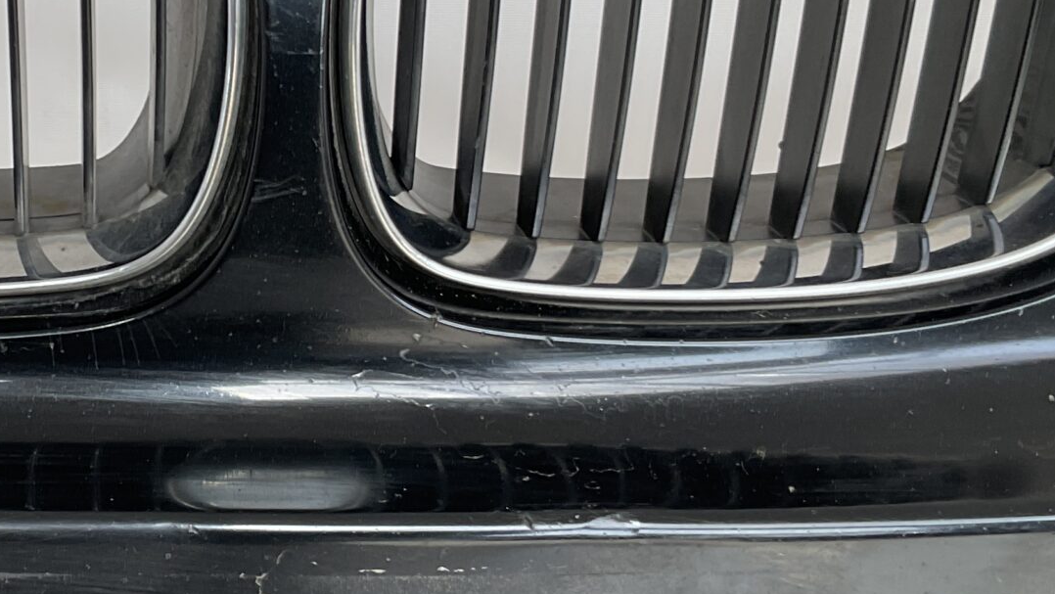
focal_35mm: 75
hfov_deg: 27.7
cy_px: 121
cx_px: 224
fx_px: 2099
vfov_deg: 16.0
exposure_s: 1/128
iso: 16
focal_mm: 3
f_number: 1.8
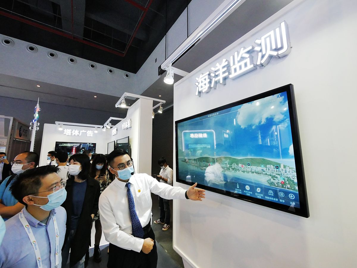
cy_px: 134
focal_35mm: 14
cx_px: 178
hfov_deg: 102.1
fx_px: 144
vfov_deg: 85.7
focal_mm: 7
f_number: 5
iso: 3200
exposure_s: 1/250
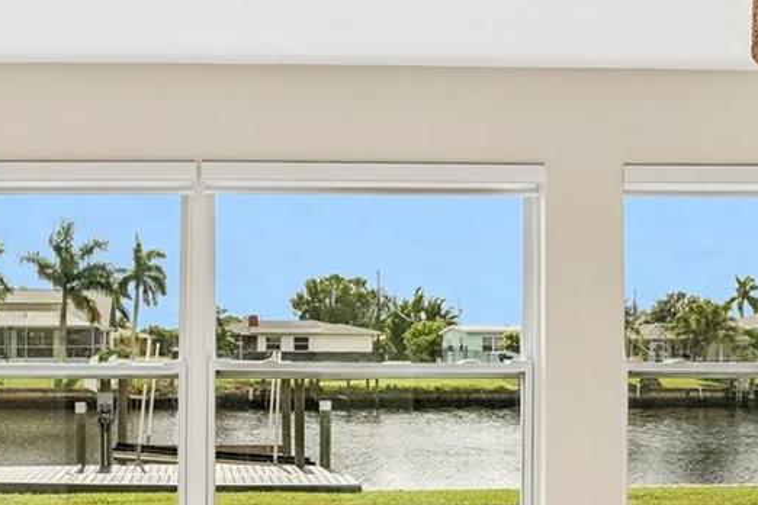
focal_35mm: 49
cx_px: 213
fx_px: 1032
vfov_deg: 27.3
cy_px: 340
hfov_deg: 39.5
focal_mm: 16
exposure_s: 1/800
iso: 400
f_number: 8
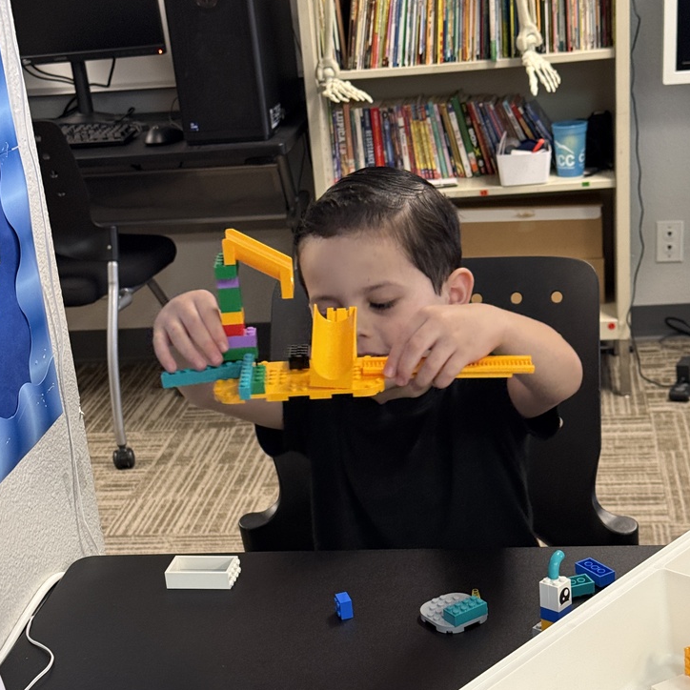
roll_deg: +5.8
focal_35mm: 60
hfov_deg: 28.6
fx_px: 1353
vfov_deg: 28.6
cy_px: 405
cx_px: 357
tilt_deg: -20.3
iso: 320
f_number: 1.78
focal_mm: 6.76
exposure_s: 1/40
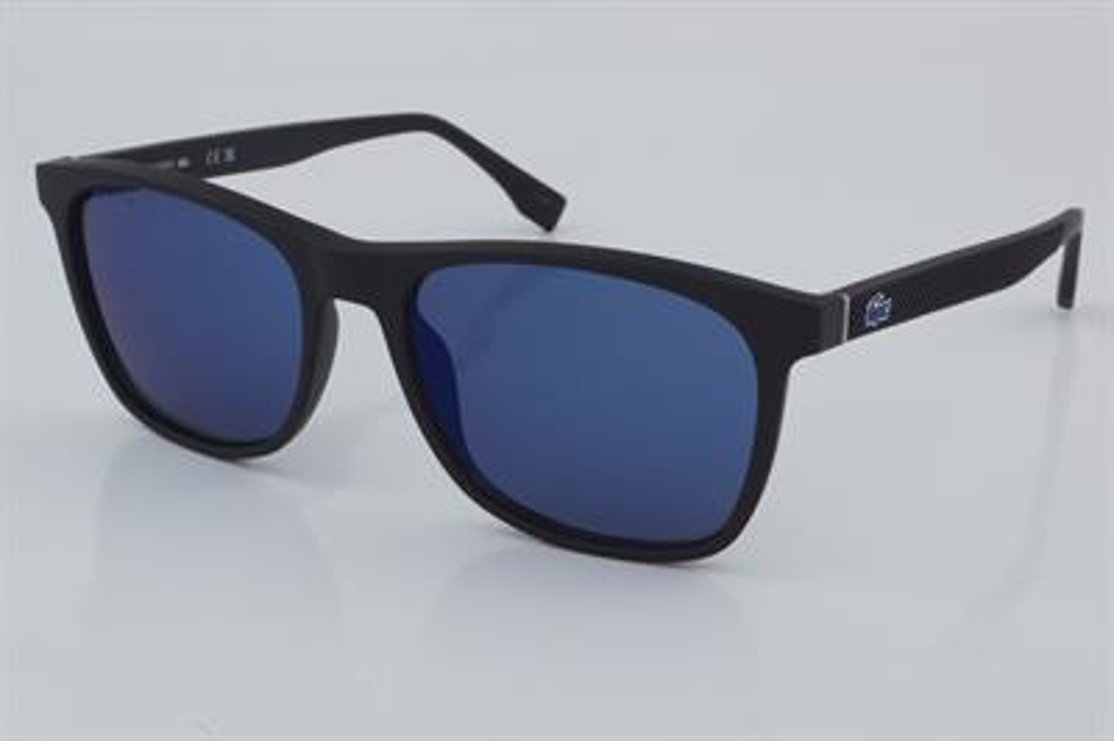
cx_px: 557
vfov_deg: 18.2
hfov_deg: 27.0
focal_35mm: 75
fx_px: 2319
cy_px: 370
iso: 100
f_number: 32
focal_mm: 50
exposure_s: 1/4
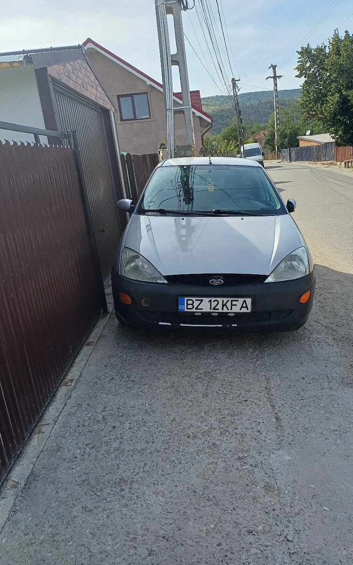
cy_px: 280
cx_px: 204
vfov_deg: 68.4
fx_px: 415
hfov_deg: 45.9
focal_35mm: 27
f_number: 1.8
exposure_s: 1/1000
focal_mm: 4.65
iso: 50
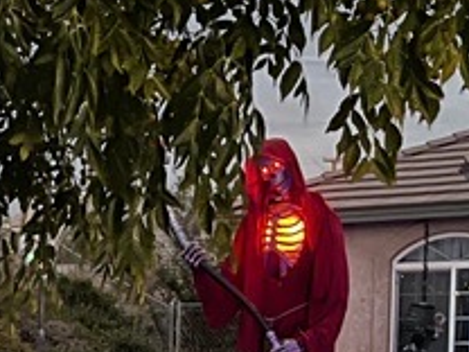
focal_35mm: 135
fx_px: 1829
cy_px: 627
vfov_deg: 10.4
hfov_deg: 14.3
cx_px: -41
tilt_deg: -9.3
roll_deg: +0.3
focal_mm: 5.1
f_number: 1.6
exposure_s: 1/24
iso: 1000
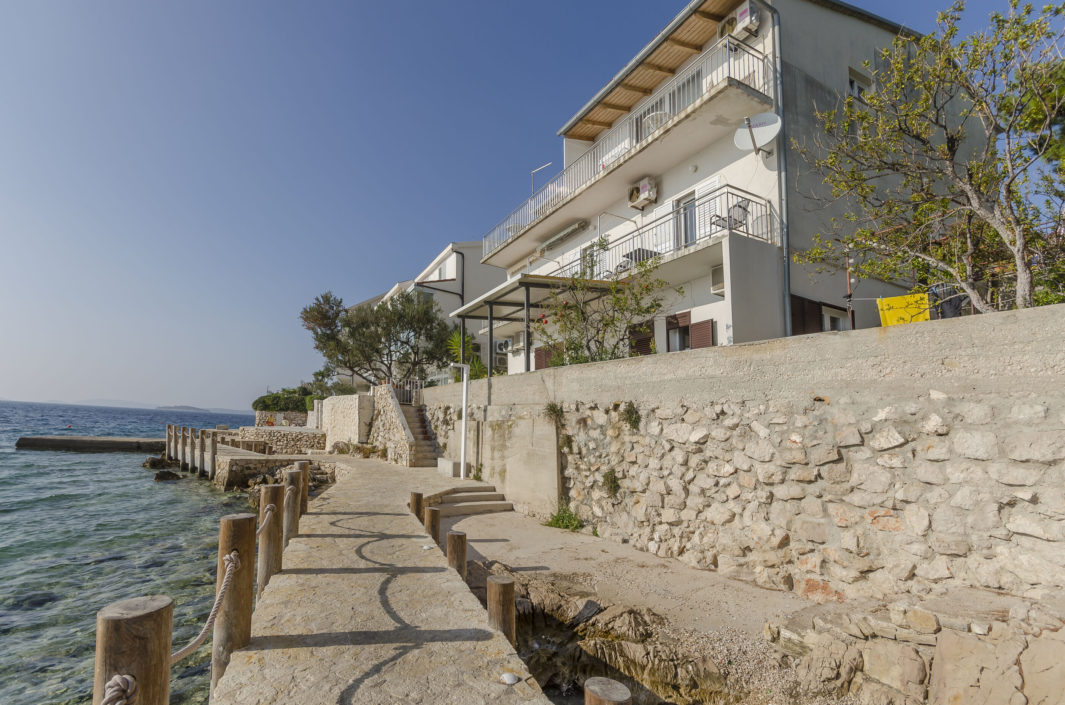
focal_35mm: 15
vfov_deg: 77.1
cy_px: 352
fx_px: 443
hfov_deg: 100.5
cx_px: 532
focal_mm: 10
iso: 100
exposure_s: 1/640
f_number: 9
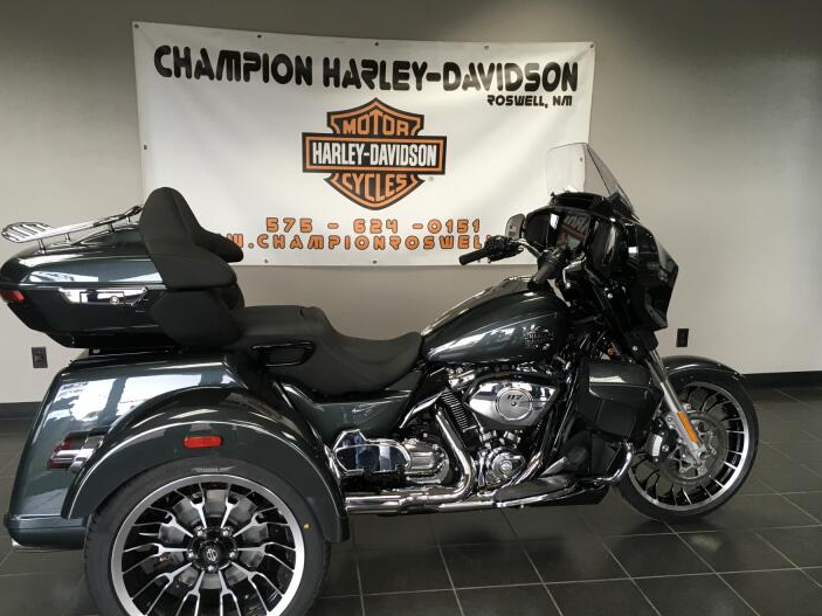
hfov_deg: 55.4
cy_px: 341
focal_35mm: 33
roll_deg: -0.5
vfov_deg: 42.9
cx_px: 416
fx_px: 783
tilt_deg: -11.6
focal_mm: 4.15
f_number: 2.2
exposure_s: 1/30
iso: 40
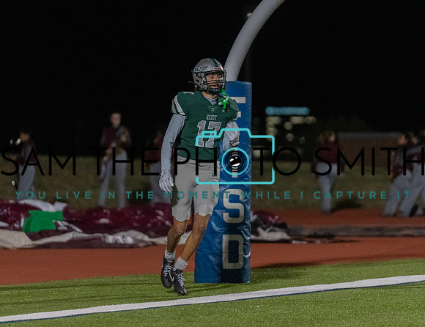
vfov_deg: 5.3
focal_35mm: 286
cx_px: 182
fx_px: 3549
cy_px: 144
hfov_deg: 6.9
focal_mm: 200
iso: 6400
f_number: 2.8
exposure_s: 1/1250
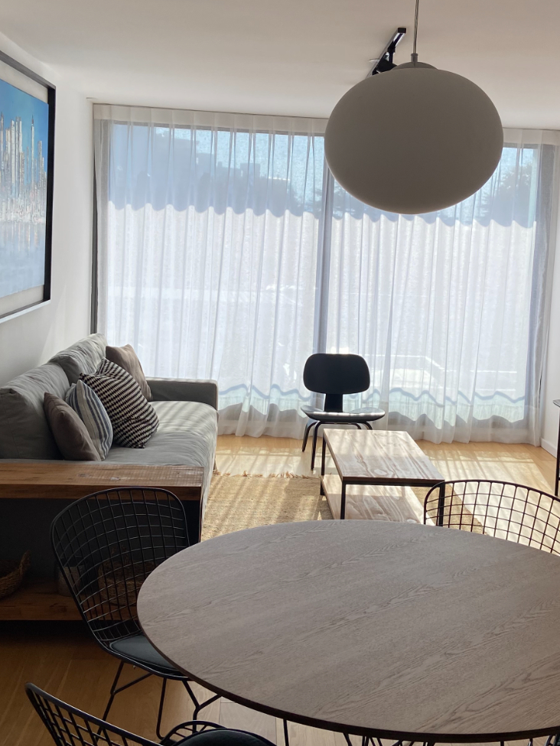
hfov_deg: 32.9
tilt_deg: -6.1
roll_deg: -2.5
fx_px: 948
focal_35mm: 44
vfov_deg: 42.9
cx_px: 302
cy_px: 341
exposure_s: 1/905
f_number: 1.8
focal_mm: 4.25
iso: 32
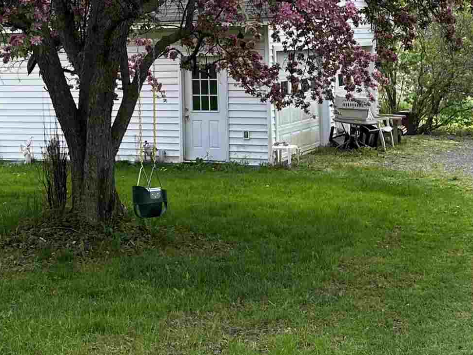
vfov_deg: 18.7
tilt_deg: +3.9
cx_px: 190
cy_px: -32
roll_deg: +2.2
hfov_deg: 25.6
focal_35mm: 76
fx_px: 1039
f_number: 1.78
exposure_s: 1/121
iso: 64
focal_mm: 6.86
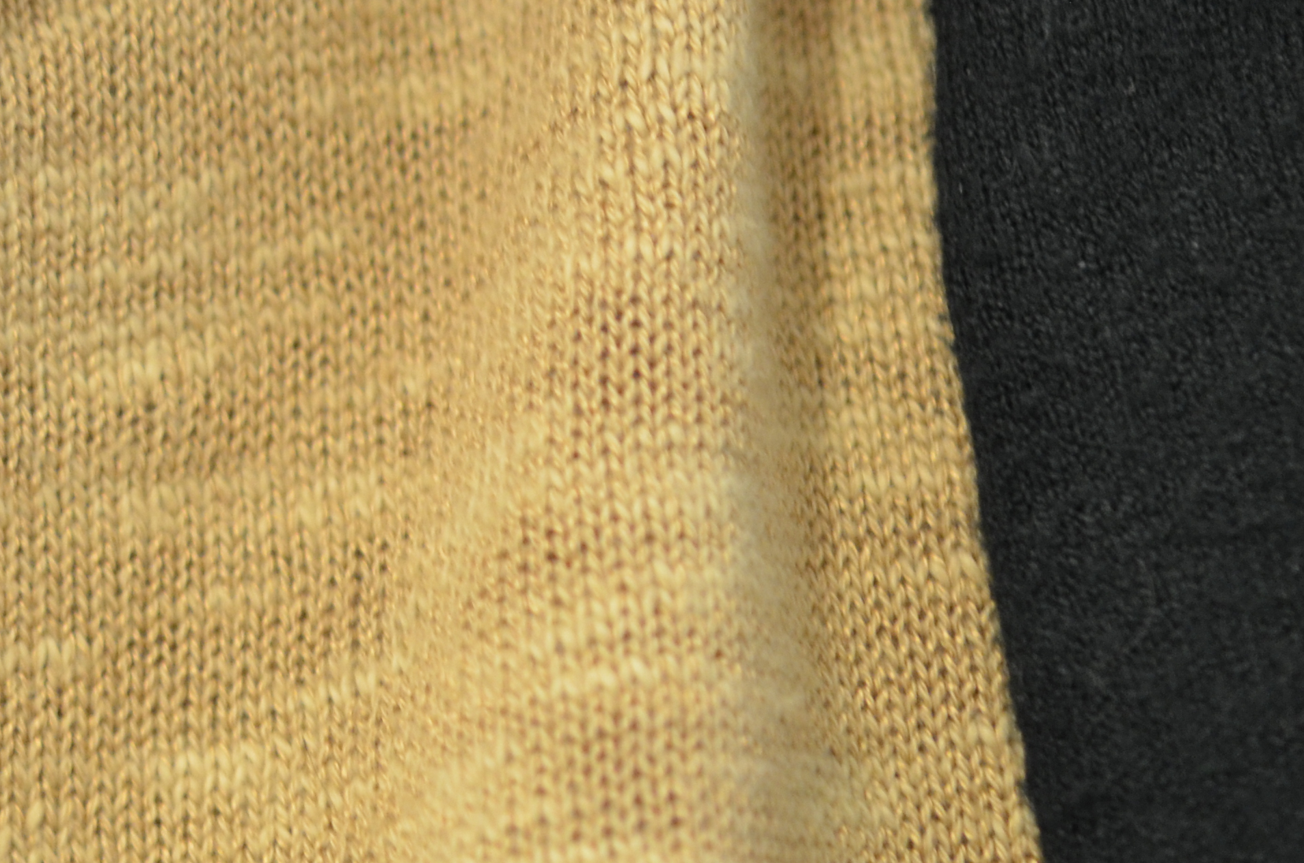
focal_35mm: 155
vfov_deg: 8.8
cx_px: -146
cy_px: -31
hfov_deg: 13.0
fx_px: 5602
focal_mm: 40
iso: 800
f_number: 3.2
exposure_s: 1/40
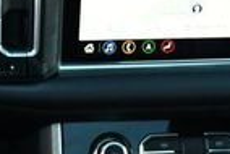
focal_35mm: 180
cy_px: 102
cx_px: -134
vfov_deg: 7.6
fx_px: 1151
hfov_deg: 10.9
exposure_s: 1/200
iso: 800
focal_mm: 20
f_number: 3.8
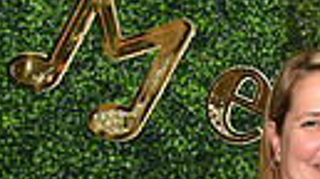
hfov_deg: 13.2
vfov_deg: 7.7
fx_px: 1279
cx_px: 523
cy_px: 334
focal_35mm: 151
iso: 100
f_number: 4
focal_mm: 32
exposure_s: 1/60
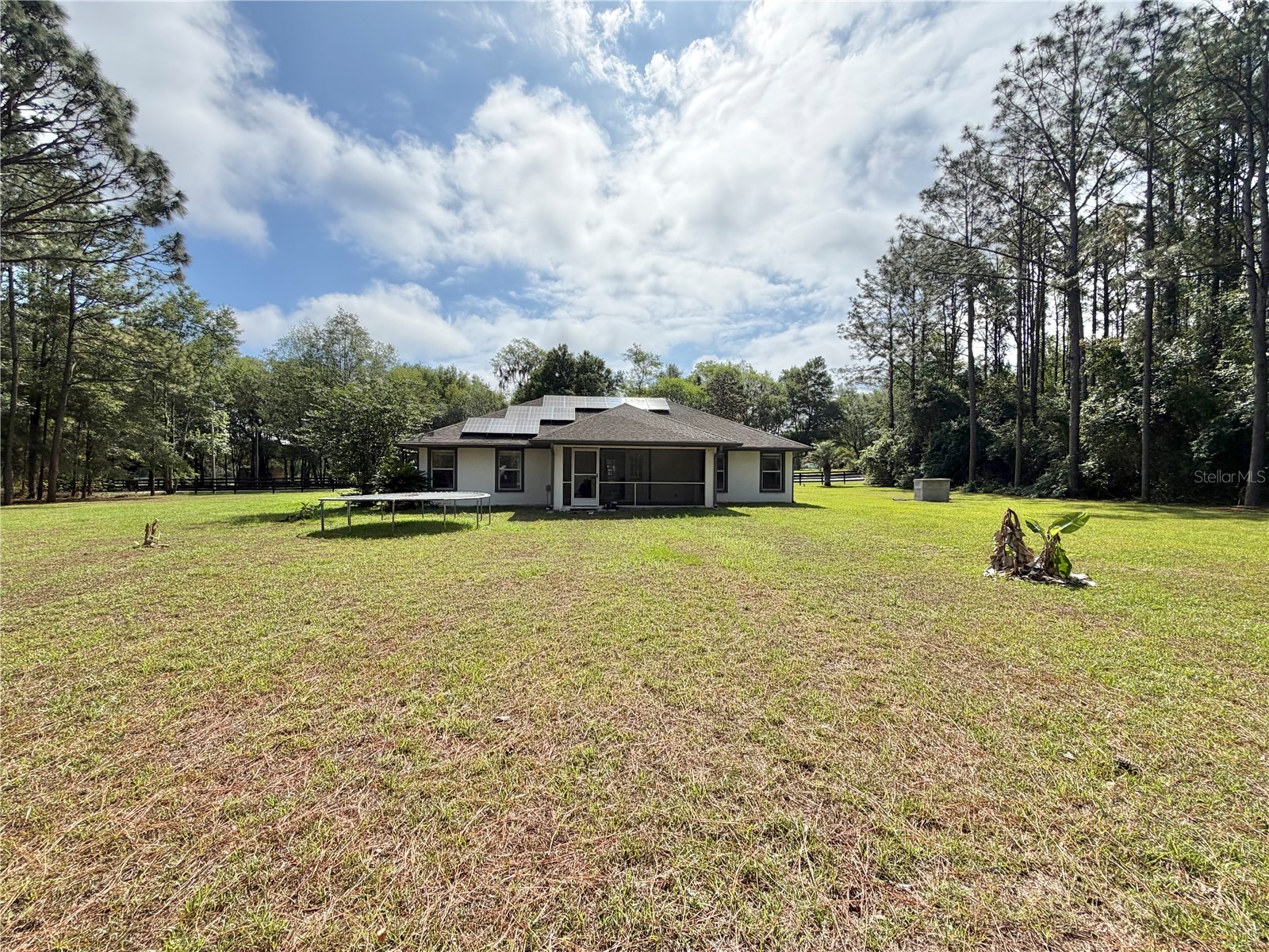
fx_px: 513
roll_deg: +0.4
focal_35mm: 14
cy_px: 476
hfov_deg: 102.1
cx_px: 634
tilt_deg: -1.3
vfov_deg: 85.7
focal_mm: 2.22
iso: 25
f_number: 2.2
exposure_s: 1/2165
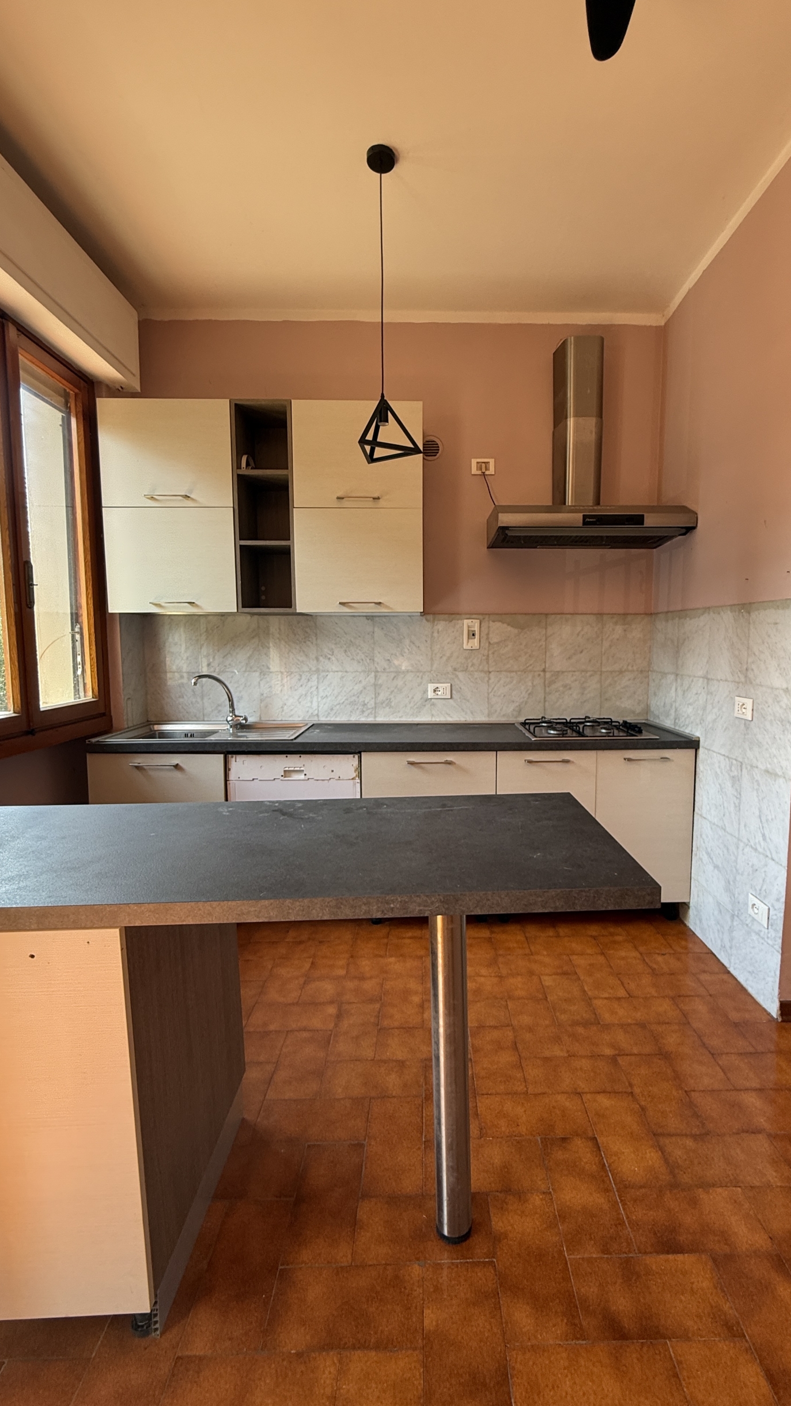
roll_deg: +0.0
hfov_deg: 66.9
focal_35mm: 16
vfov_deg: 99.4
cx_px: 437
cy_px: 704
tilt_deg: -3.3
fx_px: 596
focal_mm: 2.22
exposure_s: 1/99
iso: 125
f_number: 2.2
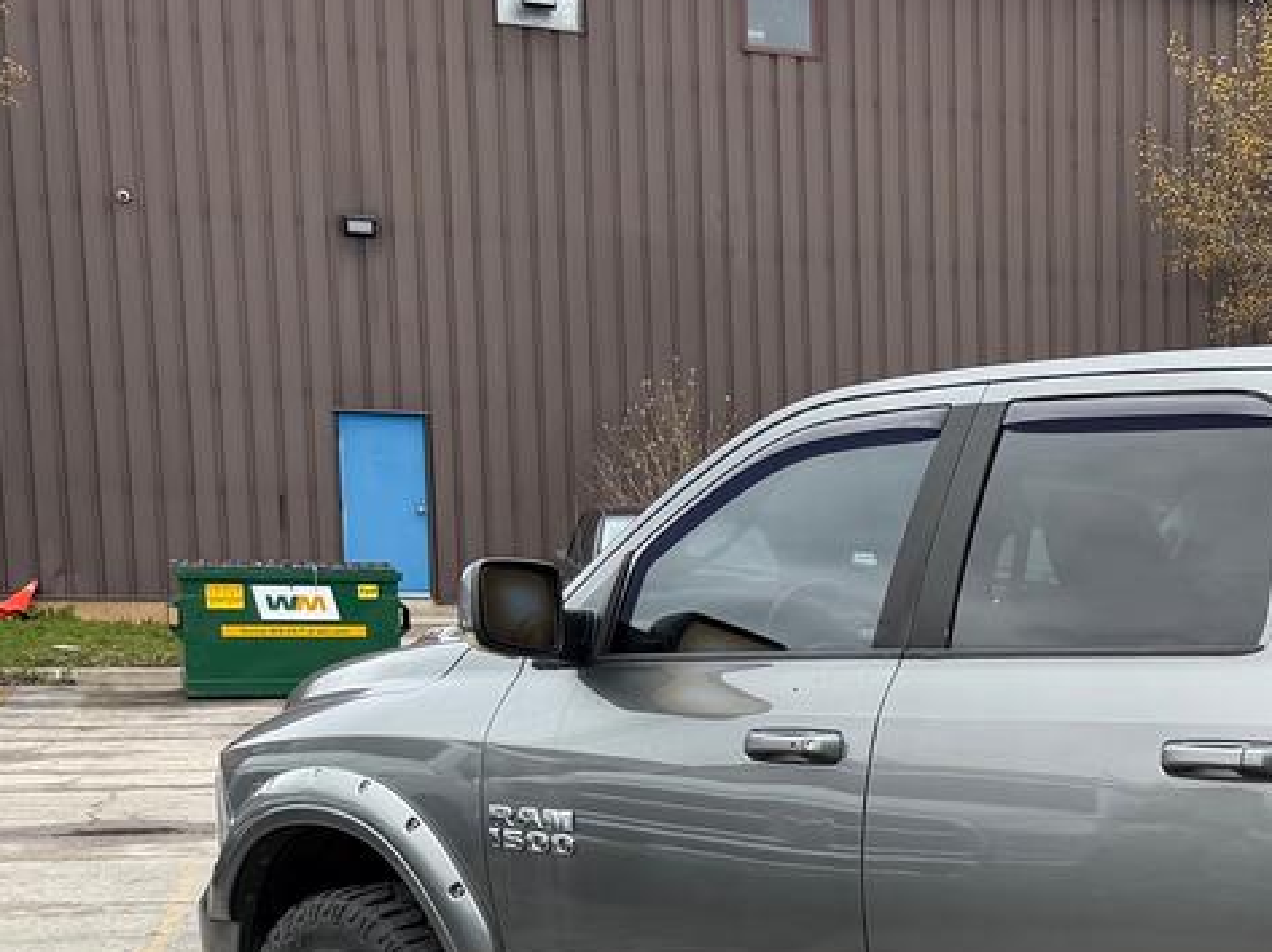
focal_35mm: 65
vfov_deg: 21.9
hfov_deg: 26.7
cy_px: 904
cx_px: 1501
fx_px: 2387
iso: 80
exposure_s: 1/1585
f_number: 1.78
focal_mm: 6.76
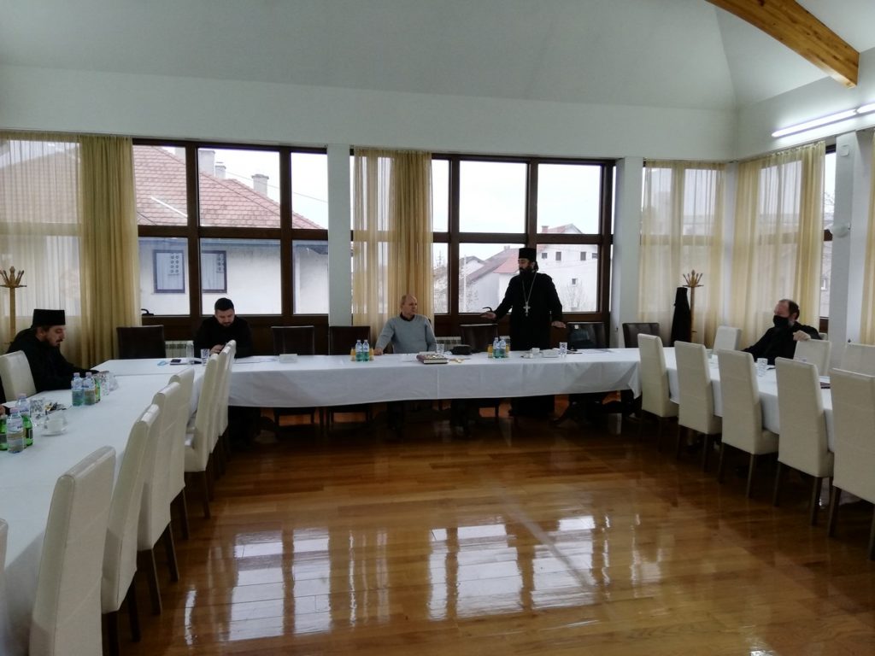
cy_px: 328
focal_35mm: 27
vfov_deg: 51.4
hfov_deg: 65.3
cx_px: 438
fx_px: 682
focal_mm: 3.81
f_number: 2.2
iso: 200
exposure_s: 1/50
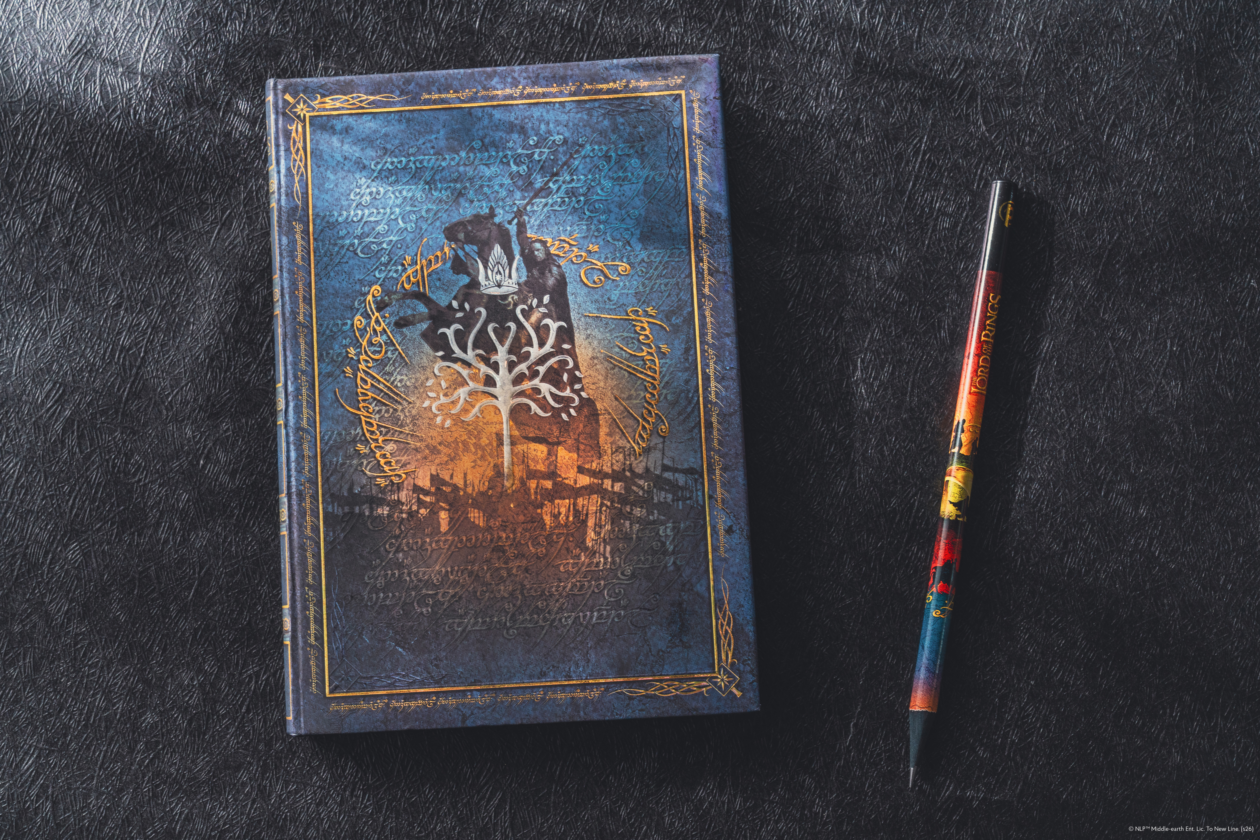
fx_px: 1820
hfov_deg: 38.2
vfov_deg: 26.0
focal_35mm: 52
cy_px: 420
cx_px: 630
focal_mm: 52
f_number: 11
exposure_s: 1/80
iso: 640
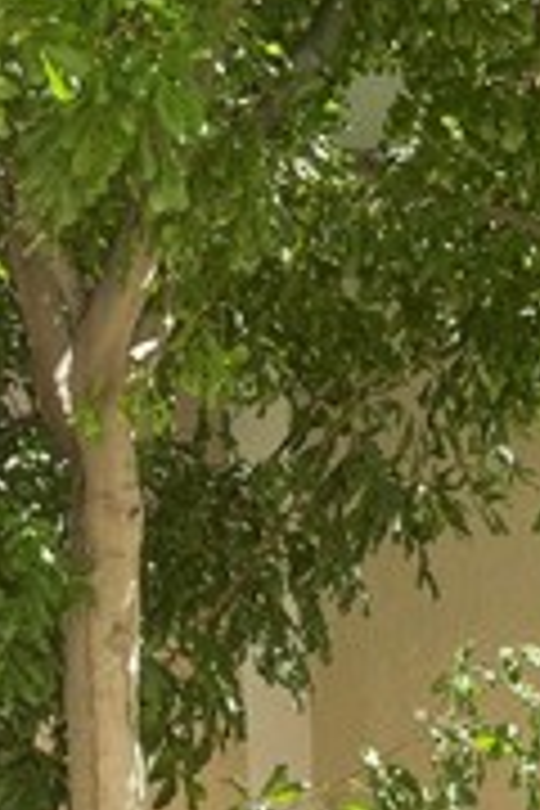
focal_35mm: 96
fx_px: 2160
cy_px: 396
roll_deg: +2.6
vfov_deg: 21.2
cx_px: 162
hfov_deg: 14.2
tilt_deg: +20.6
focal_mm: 5.1
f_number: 1.6
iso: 32
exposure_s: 1/133
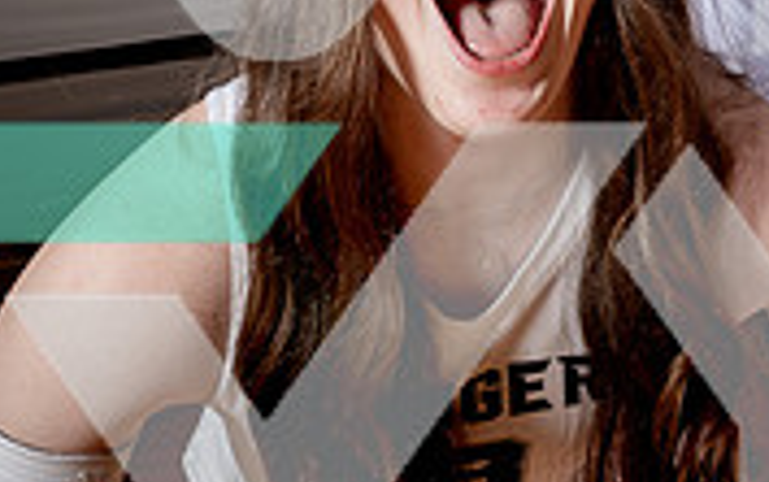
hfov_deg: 22.9
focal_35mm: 80
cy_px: -172
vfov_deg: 15.4
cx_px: 1008
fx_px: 1678
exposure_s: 1/250
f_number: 8
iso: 100
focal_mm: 24
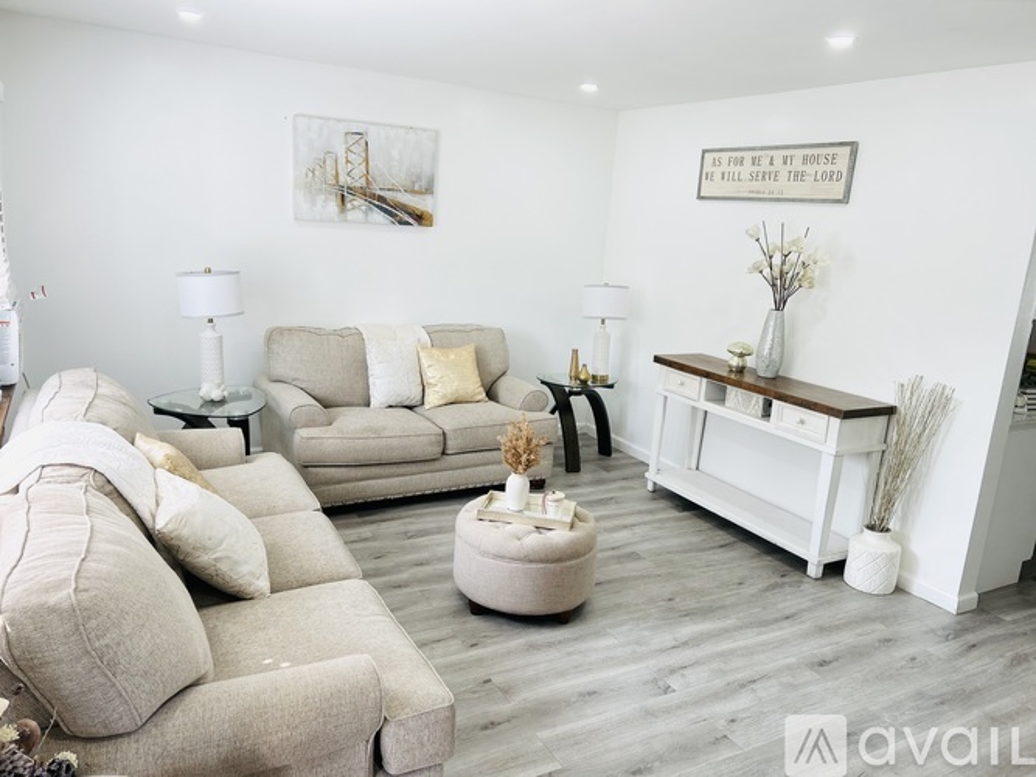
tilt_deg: -12.0
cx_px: 518
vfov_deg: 53.0
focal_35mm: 26
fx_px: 778
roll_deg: -4.4
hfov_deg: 67.3
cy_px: 388
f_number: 1.5
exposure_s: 1/121
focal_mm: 5.7
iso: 40
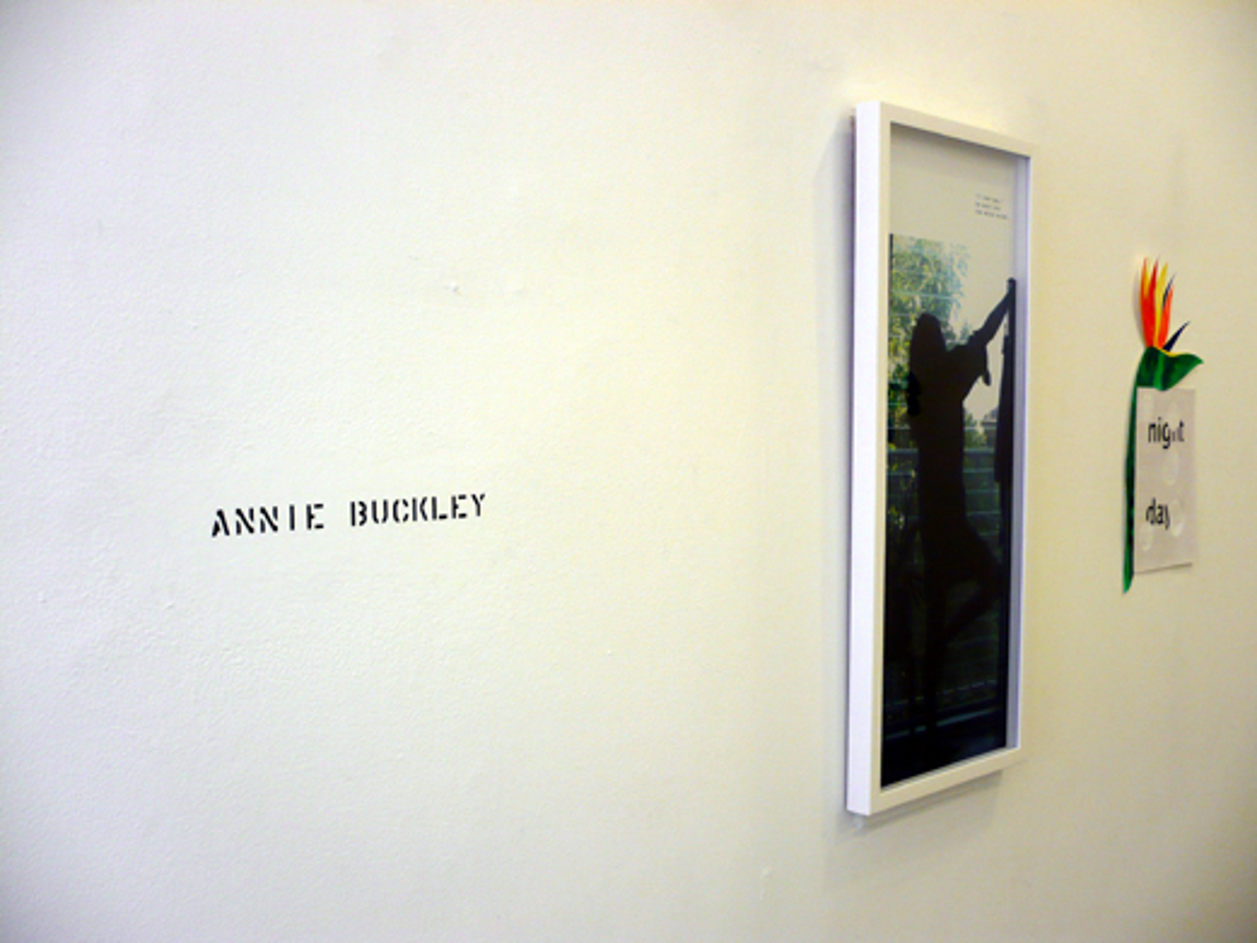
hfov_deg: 52.6
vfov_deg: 40.7
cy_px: 472
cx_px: 628
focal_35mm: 35
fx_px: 1271
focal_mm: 5.8
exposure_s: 1/40
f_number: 2.8
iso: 100
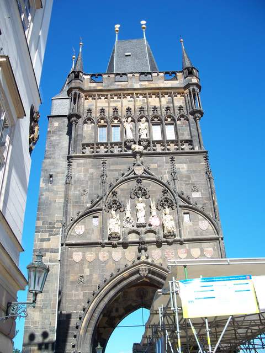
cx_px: 132
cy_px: 176
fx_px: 378
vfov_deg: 50.1
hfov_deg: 38.7
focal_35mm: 37
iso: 64
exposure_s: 1/500
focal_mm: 7.8
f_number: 2.8
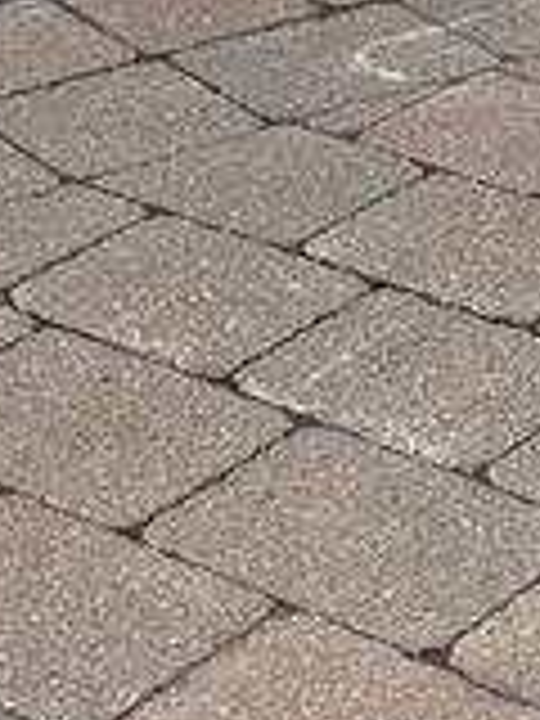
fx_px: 3453
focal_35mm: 166
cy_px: -801
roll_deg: +2.0
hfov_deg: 8.9
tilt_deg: -9.5
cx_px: 216
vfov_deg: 10.7
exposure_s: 1/1912
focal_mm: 5.96
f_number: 1.6
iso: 50
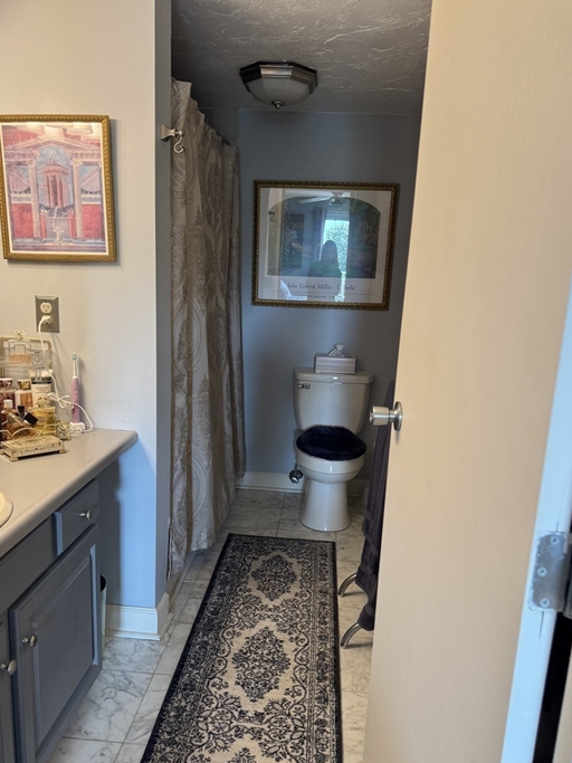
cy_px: 420
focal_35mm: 27
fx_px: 595
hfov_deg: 51.3
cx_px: 277
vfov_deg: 65.2
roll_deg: -2.6
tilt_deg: -11.9
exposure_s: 1/60
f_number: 1.78
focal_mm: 6.76
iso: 160
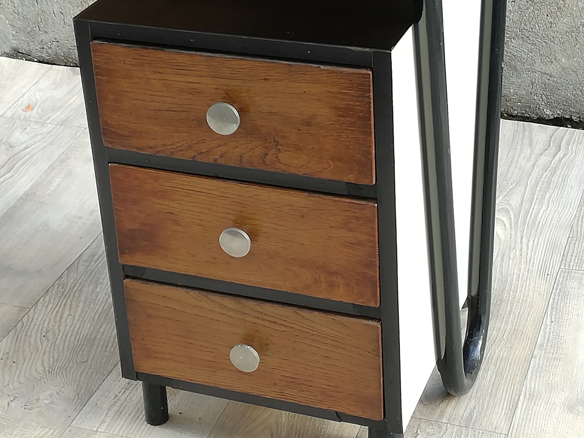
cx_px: 299
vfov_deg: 37.9
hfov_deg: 50.1
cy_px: 120
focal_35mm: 37
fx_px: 624
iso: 80
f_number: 2
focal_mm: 3.79
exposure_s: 1/60
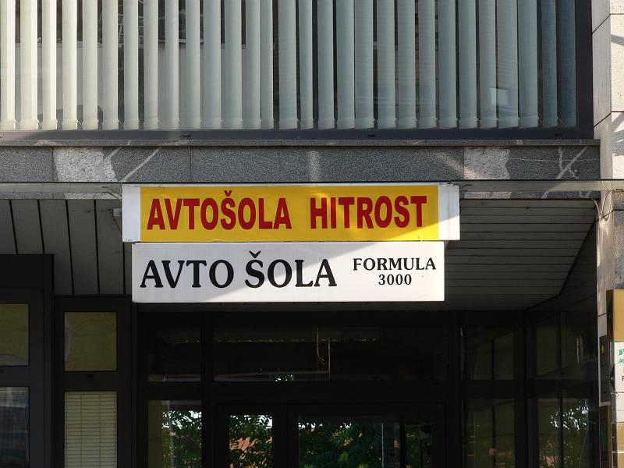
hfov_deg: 12.0
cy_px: 234
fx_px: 2956
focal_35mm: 164
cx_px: 312
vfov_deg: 9.1
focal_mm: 27.4
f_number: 4
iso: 80
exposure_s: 1/125
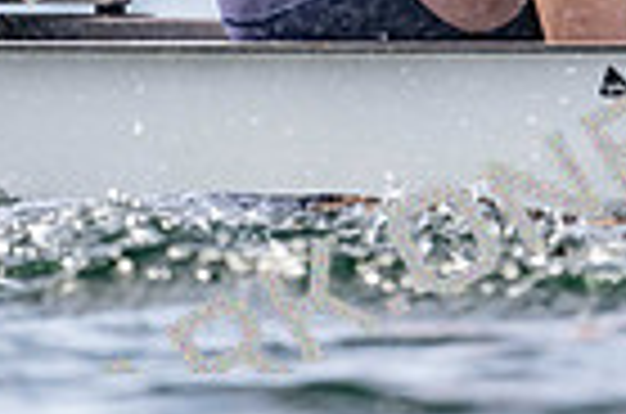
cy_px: -398
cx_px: 518
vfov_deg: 0.8
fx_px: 29060
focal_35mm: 1675
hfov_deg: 1.2
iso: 360
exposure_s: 1/2500
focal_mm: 400
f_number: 4.5
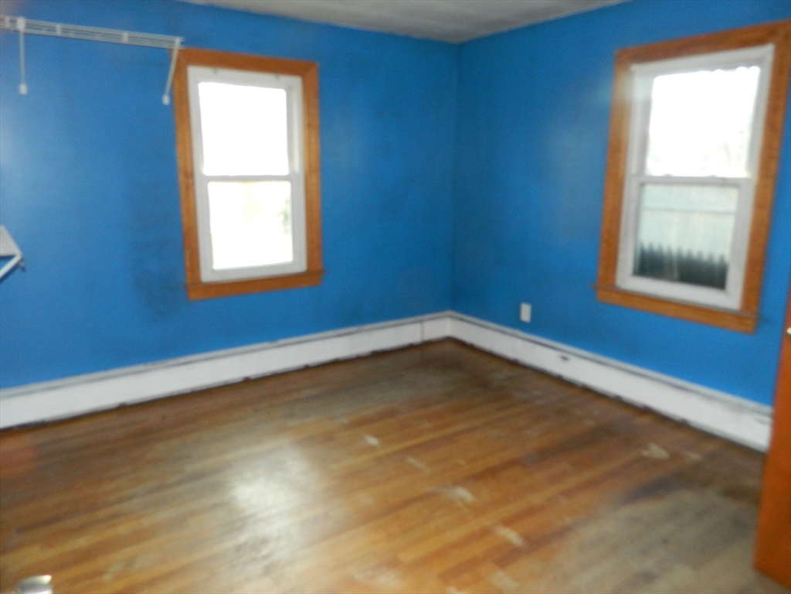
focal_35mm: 25
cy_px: 297
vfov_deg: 54.9
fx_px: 571
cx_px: 396
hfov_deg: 69.4
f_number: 3.1
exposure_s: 1/30
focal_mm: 4.5
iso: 200
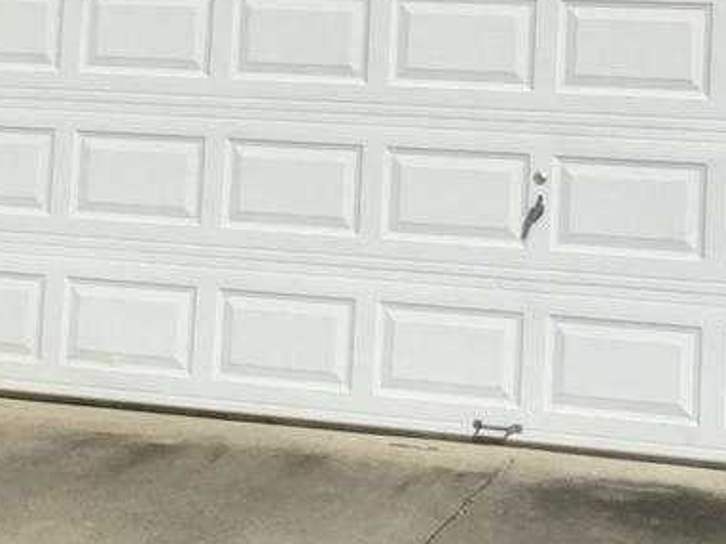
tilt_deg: +6.6
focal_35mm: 109
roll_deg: -4.6
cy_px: -36
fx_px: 2285
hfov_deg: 17.9
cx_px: 125
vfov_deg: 13.3
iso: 32
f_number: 2.2
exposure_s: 1/4405
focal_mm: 4.15
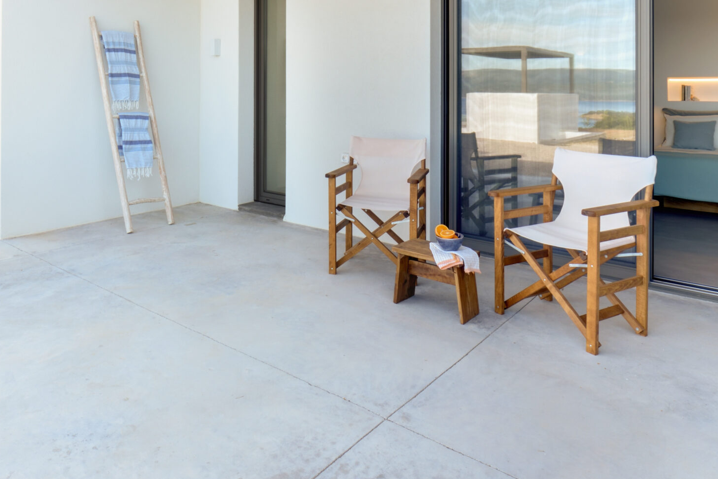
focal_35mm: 28
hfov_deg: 64.6
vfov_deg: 43.9
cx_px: 276
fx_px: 559
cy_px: 85
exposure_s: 1/8
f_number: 11
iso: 200
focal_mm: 16
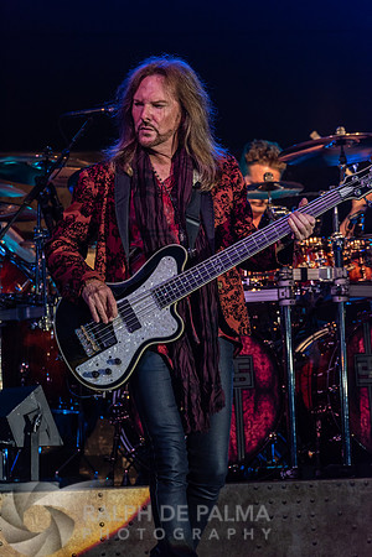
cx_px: 186
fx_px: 3100
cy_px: 278
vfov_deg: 10.3
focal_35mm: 200
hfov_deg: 6.9
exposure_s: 1/200
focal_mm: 200
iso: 1000
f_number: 7.1
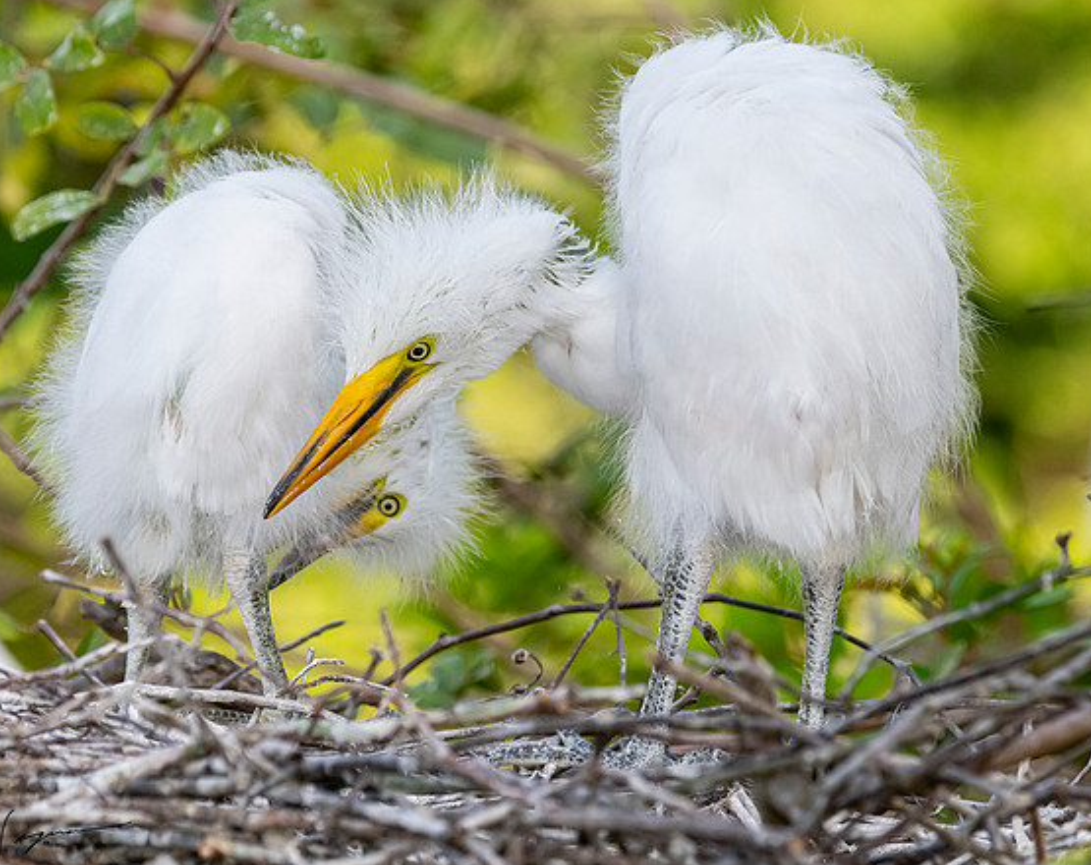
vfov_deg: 4.0
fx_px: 12291
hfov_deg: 5.1
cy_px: 350
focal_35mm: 382
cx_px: 602
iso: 2000
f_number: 7.1
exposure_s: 1/2000
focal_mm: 260
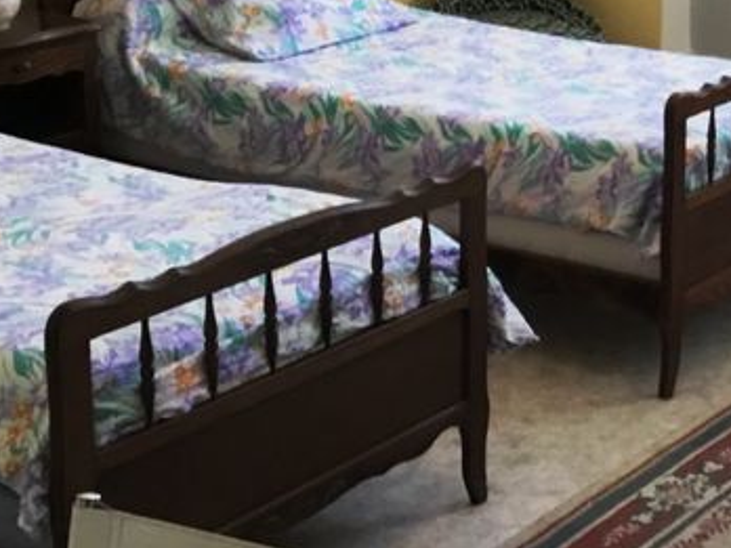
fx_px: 1879
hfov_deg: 20.9
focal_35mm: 89
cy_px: 63
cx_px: 815
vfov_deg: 16.4
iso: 125
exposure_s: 1/33
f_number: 2.4
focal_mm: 3.3
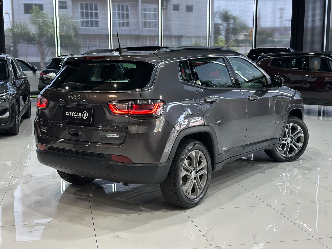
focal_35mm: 48
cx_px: 166
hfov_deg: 39.7
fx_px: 460
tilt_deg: -8.5
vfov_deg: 30.3
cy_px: 124
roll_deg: +0.1
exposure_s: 1/120
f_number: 1.78
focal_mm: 6.86
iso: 160
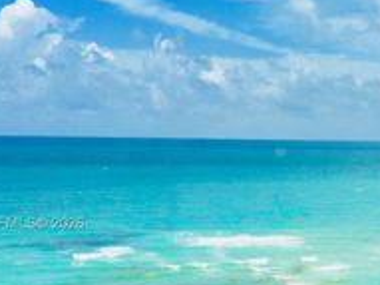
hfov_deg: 24.4
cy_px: 224
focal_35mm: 76
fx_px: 834
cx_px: 388
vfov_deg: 19.2
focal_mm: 4.15
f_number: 2.2
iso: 25
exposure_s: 1/1832
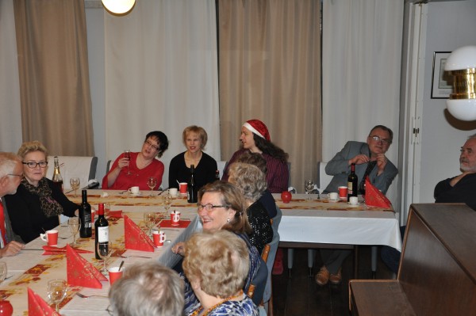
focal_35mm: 51
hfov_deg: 38.9
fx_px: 674
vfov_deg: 26.4
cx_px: 238
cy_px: 158
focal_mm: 34
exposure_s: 1/60
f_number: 4.2
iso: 800
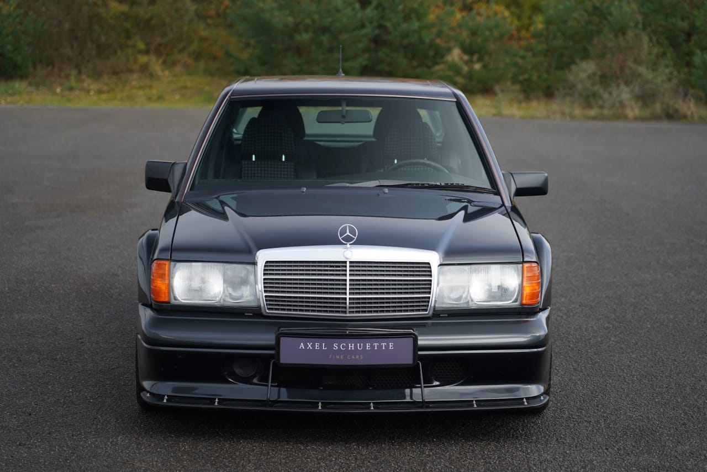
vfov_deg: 13.0
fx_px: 2062
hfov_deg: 19.5
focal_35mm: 105
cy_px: 236
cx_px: 354
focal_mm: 105
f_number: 4
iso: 200
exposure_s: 1/160
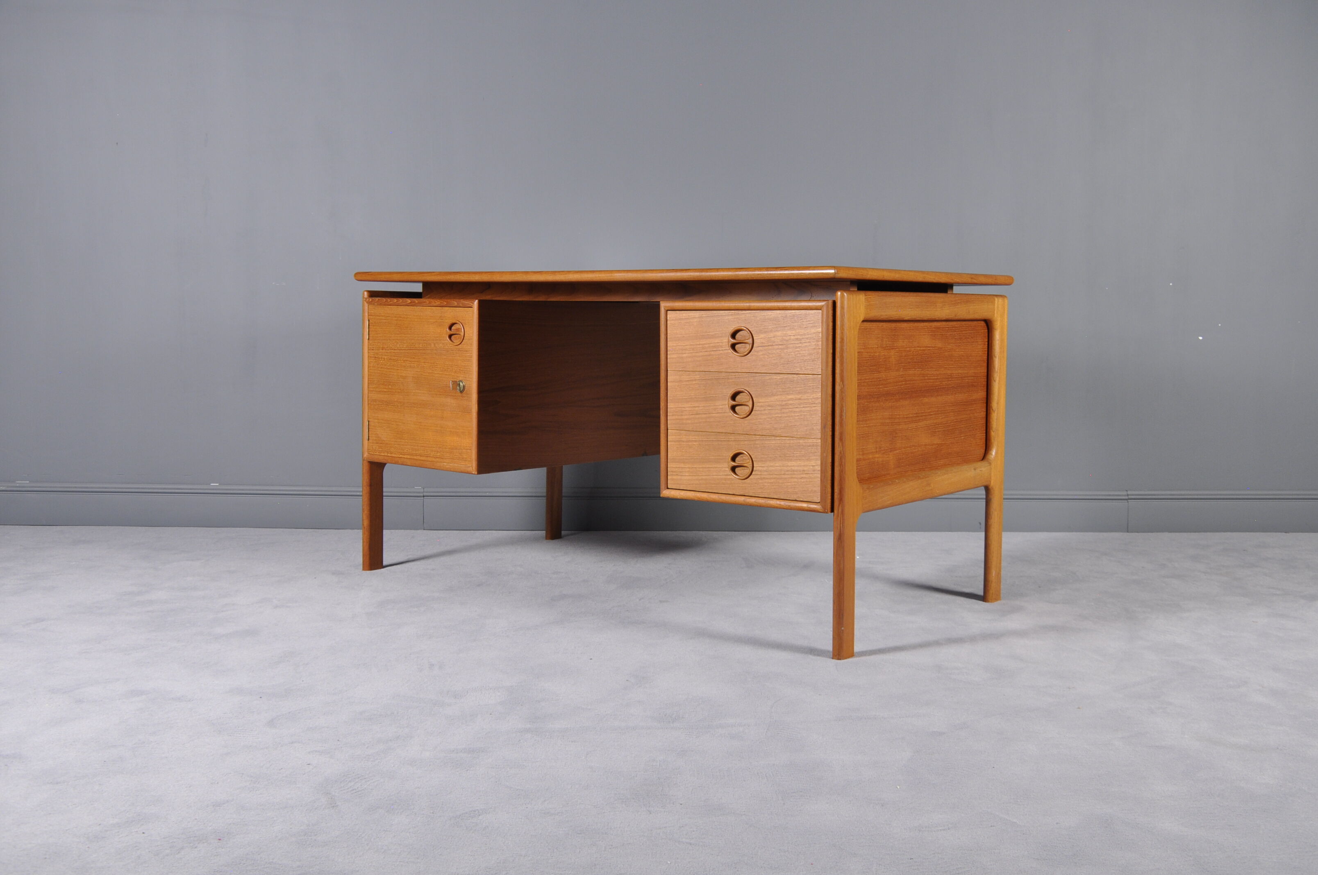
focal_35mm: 38
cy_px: 438
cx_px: 659
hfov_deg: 51.3
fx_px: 1371
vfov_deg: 35.4
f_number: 8
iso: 400
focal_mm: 25
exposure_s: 1/5
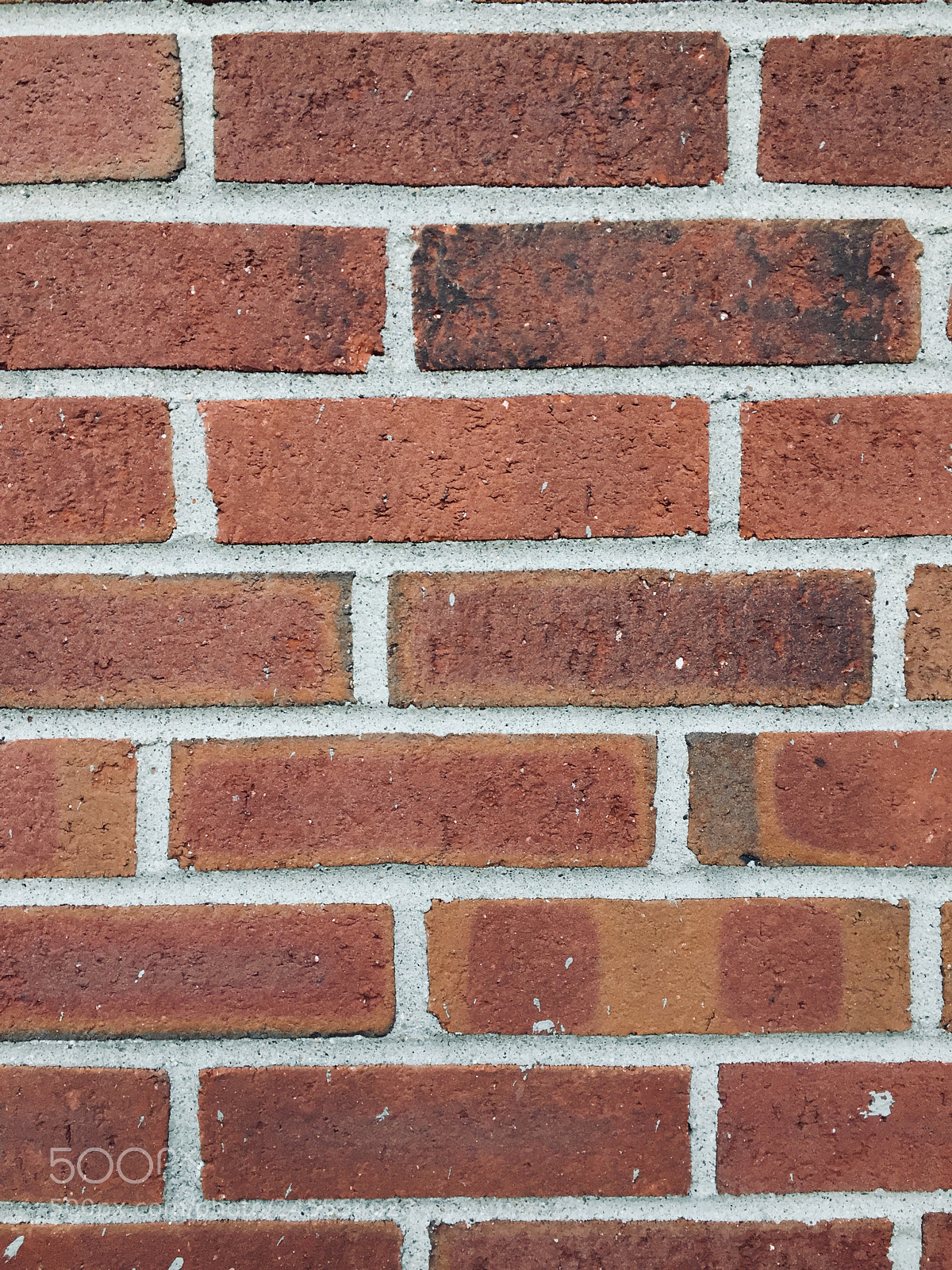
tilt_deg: -5.1
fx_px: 1063
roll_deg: +0.8
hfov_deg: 48.2
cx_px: 476
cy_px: 635
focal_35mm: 29
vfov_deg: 61.7
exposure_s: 1/30
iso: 80
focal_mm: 4.15
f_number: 2.2
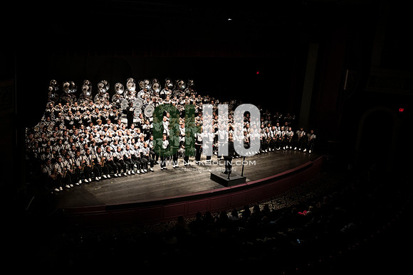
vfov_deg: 32.6
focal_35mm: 41
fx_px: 470
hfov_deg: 47.4
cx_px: 206
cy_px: 138
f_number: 4
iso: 4000
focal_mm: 41
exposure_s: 1/500
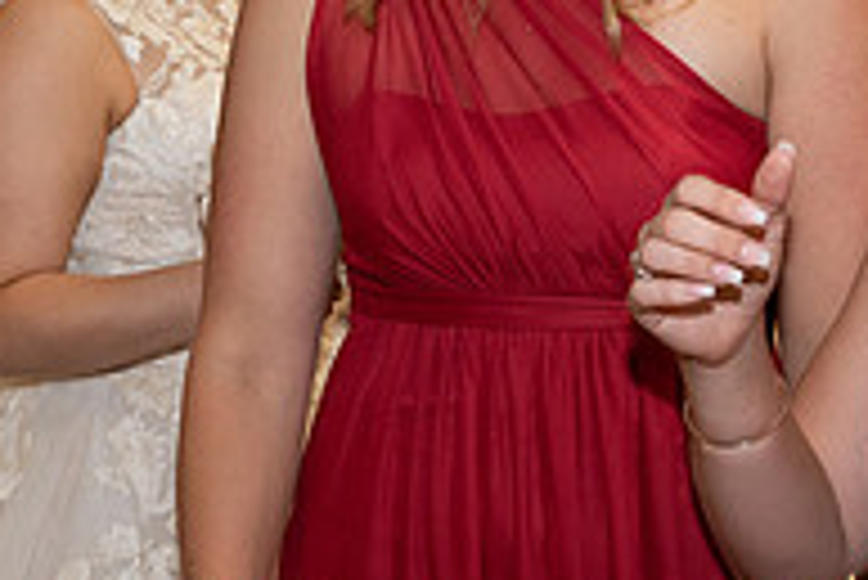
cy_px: 259
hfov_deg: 17.9
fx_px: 2751
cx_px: 319
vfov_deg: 12.0
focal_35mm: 114
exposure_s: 1/200
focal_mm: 38
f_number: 8
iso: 2500
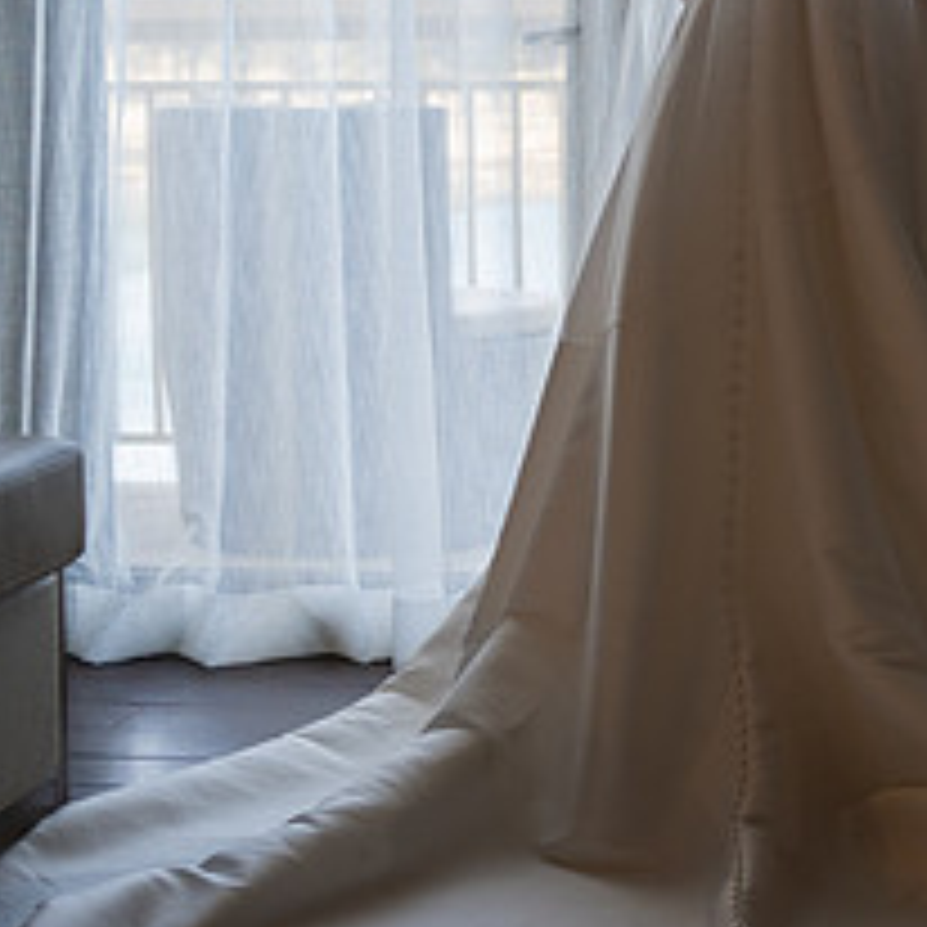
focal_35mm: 93
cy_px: 233
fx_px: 2818
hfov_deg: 17.8
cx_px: 1099
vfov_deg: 18.6
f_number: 2.8
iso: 250
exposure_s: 1/125
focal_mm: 35
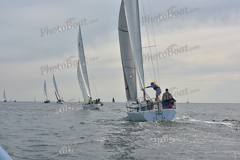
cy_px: 80
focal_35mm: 70
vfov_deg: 19.5
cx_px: 120
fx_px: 467
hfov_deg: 28.8
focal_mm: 70
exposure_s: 1/1000
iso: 320
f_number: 10
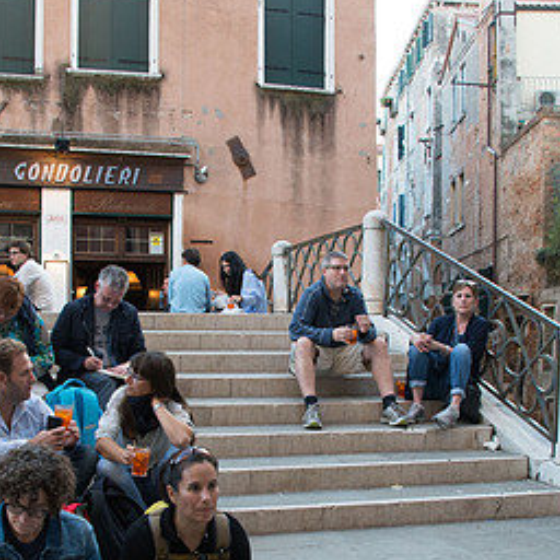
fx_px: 988
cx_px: 293
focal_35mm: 54
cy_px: 410
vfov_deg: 31.2
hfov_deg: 31.6
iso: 2500
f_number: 8
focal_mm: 28
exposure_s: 1/160
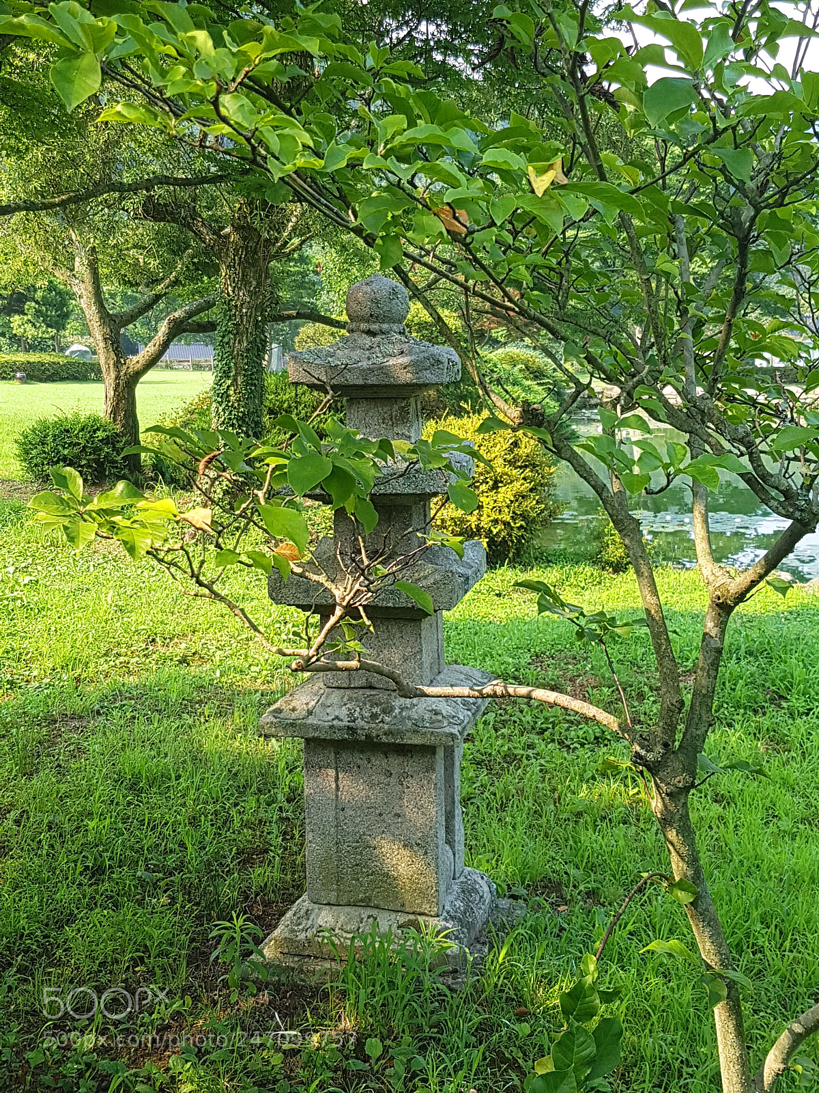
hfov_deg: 53.1
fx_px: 820
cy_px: 546
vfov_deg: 67.3
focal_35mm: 26
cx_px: 410
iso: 50
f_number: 1.7
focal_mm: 4.2
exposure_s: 1/501
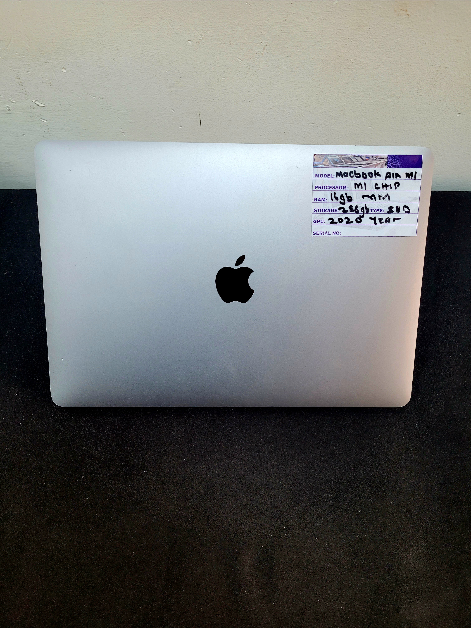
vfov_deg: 67.3
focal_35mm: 26
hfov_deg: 53.1
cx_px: 236
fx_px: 472
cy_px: 314
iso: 160
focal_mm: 5.4
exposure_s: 1/120
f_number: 1.8
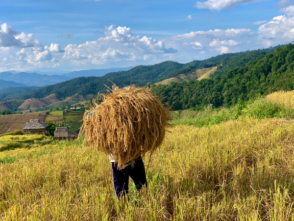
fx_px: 442
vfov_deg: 28.0
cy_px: 110
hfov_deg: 36.8
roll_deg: +1.4
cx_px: 147
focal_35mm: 52
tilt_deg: -5.4
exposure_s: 1/905
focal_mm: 6
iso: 16
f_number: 2.4
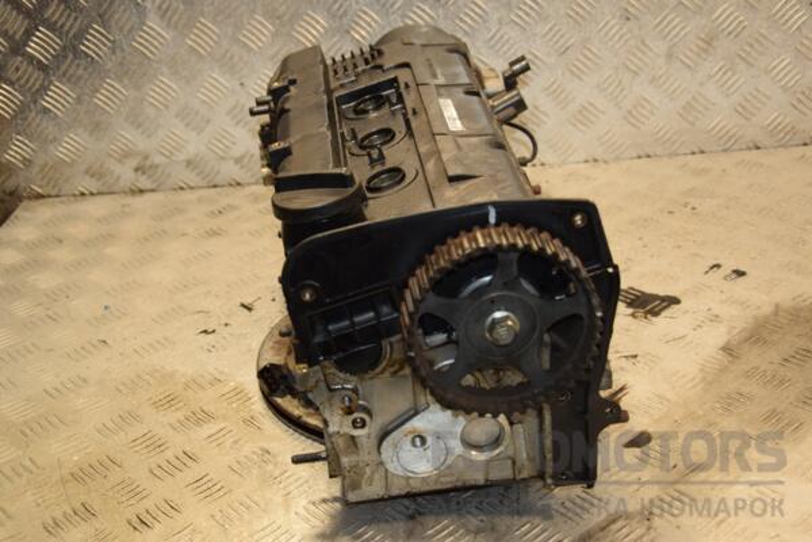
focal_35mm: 52
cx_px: 406
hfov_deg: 37.9
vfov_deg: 25.8
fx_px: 1184
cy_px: 271
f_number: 5
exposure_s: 1/125
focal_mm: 35
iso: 800
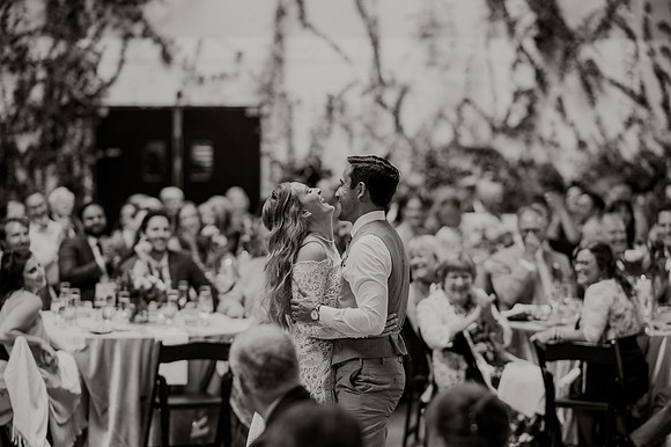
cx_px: 326
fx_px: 2051
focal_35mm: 110
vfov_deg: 12.4
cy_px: 224
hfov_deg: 18.6
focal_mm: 105
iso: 125
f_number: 2
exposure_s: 1/160
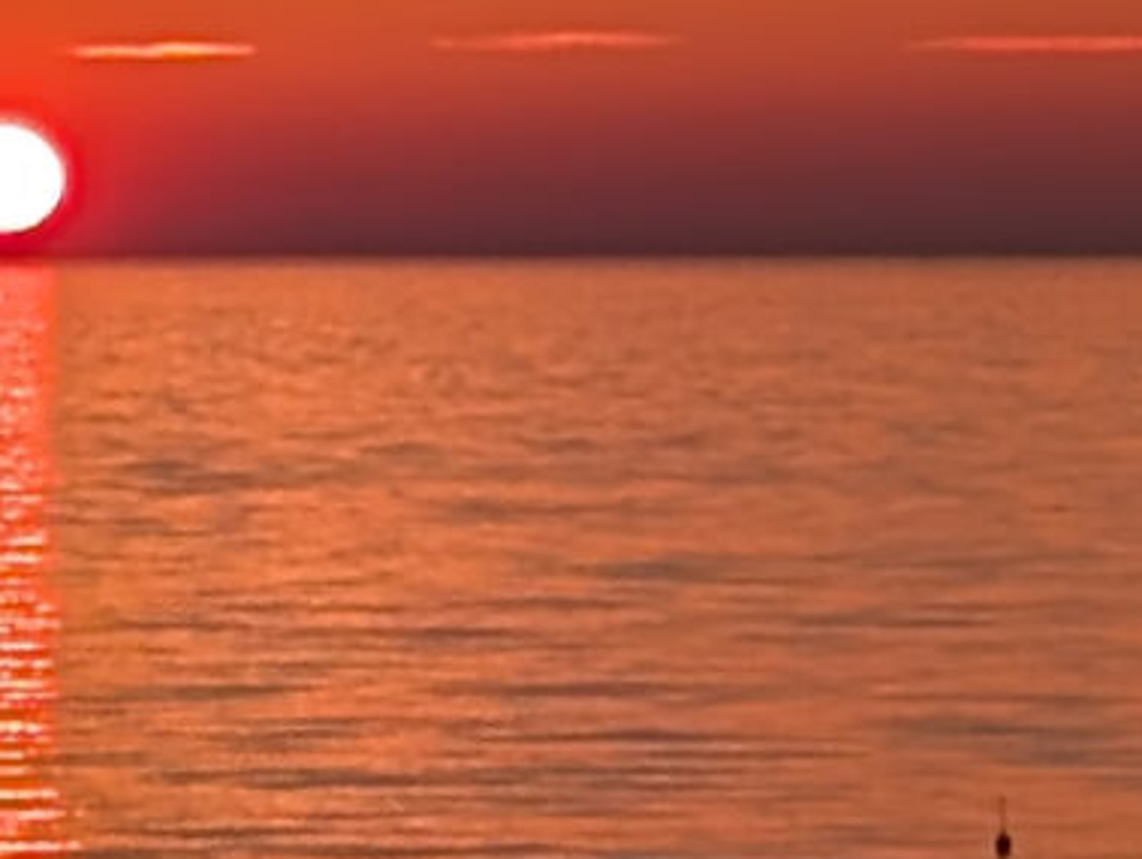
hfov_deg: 6.0
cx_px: 211
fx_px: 10930
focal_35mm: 331
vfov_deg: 4.5
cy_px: 660
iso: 22
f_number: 1.68
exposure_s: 1/1276
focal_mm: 6.9
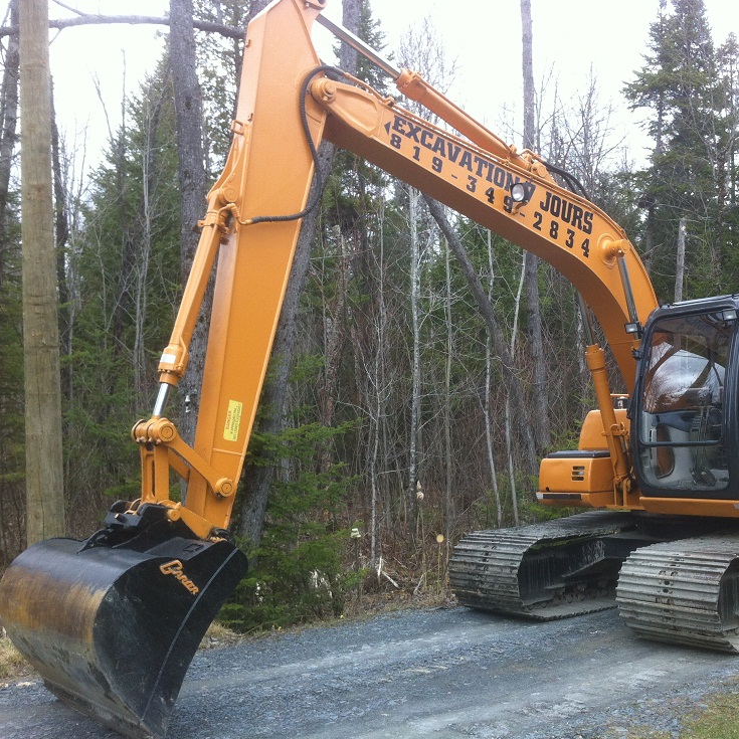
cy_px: 367
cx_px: 449
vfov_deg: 39.2
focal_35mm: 43
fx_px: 1039
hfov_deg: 39.0
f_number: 2.8
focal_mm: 3.85
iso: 80
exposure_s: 1/301
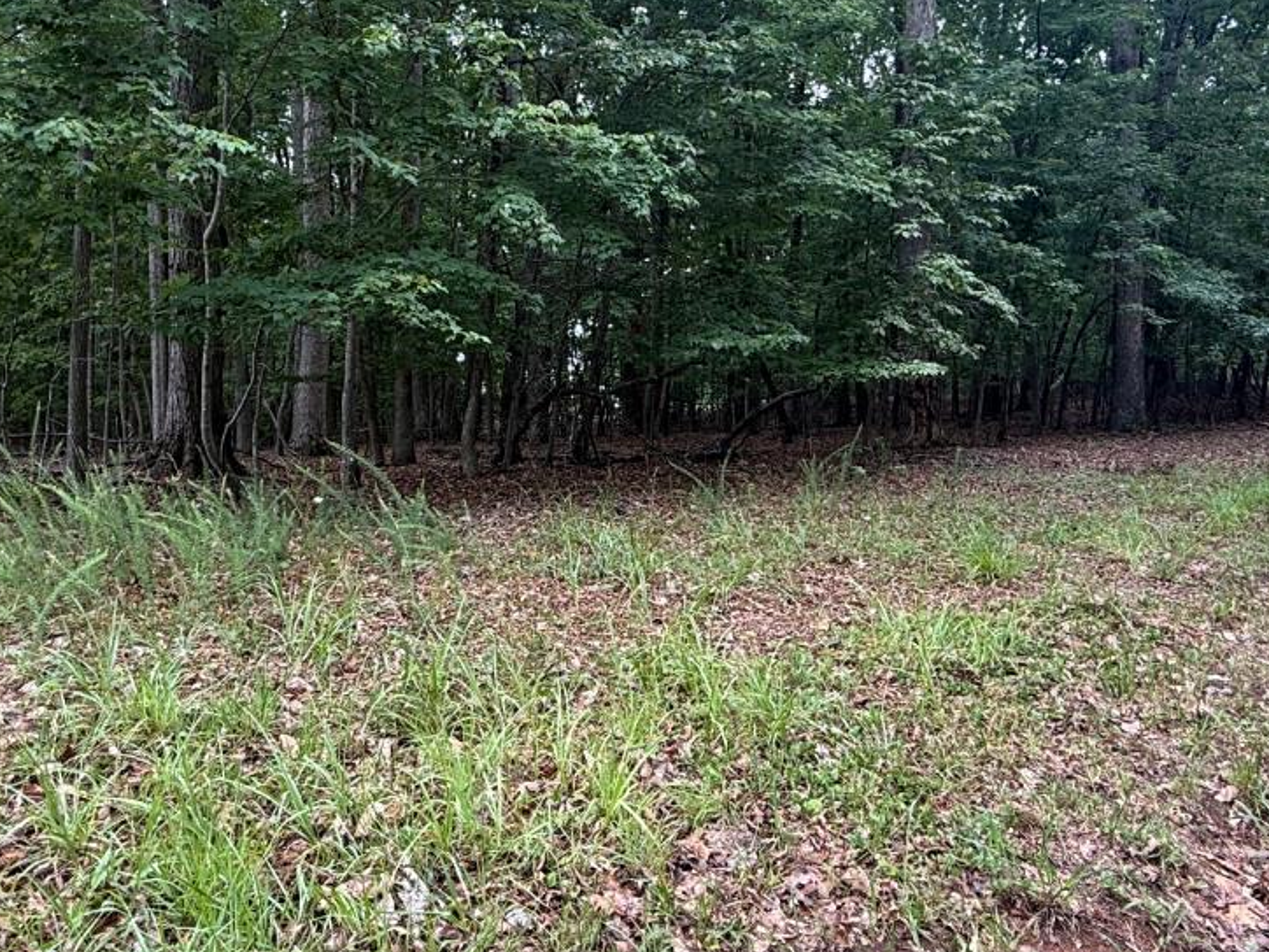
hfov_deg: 61.6
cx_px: 585
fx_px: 1063
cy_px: 330
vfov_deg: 47.6
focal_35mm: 29
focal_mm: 2.22
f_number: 2.2
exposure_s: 1/99
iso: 64
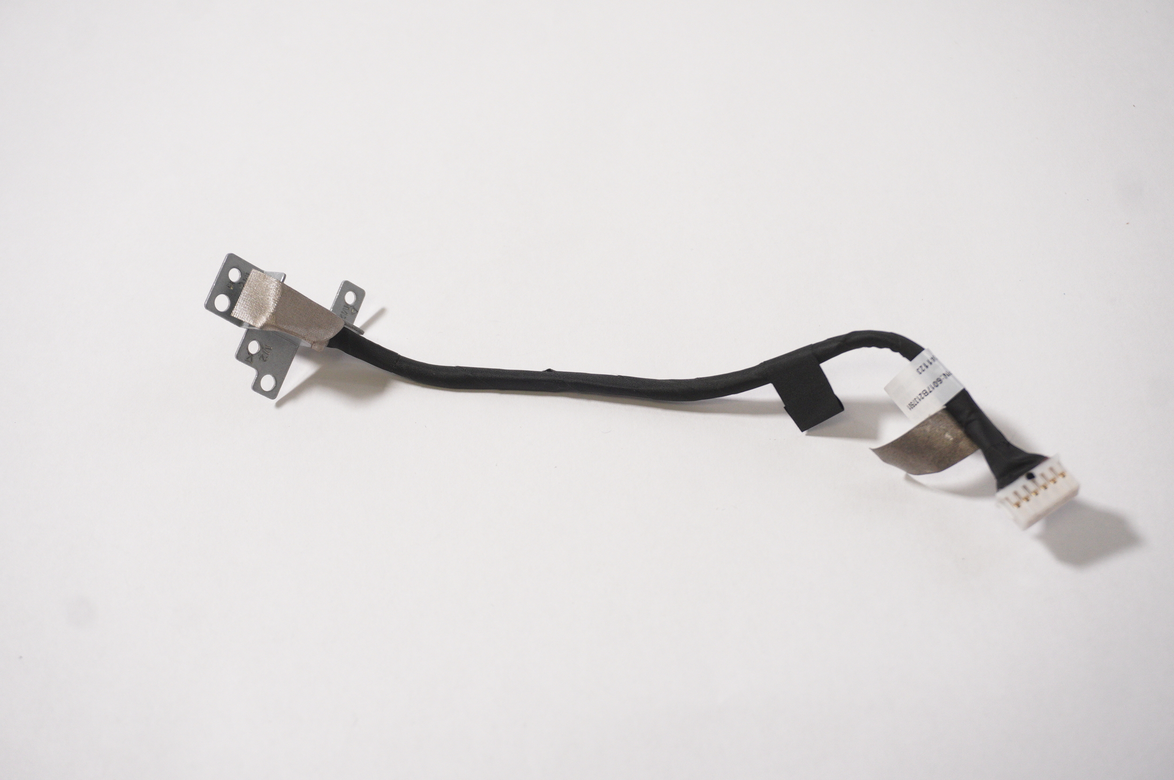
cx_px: 587
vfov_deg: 26.4
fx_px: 1662
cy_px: 390
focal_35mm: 51
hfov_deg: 38.9
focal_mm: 34
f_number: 5.6
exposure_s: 1/200
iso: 1250
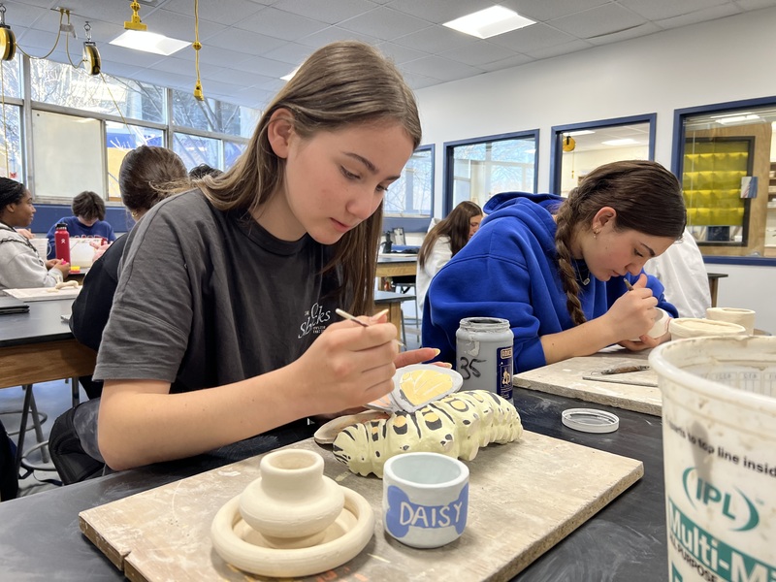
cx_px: 388
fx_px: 583
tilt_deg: -5.8
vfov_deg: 53.1
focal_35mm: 26
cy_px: 291
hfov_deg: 67.3
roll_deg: +0.2
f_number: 1.5
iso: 125
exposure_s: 1/103
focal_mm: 5.7
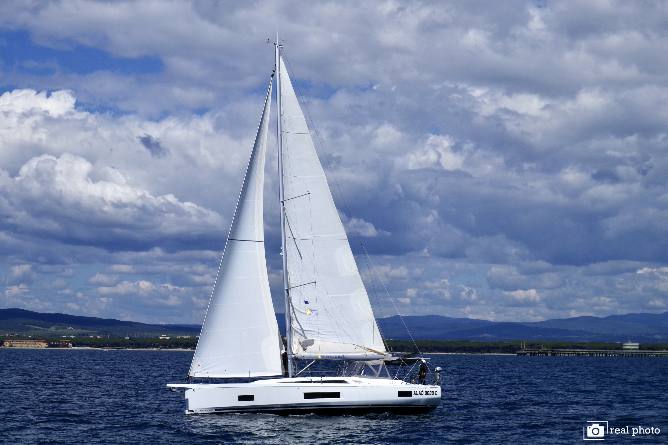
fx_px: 1614
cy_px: 222
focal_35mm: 87
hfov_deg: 23.4
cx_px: 334
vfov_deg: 15.7
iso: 200
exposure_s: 1/1250
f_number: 11
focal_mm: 58
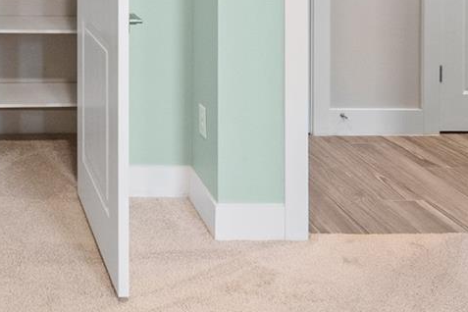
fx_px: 611
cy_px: -115
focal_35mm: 47
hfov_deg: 40.0
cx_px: 85
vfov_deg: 24.3
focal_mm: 14
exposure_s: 1/25
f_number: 8
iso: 3200
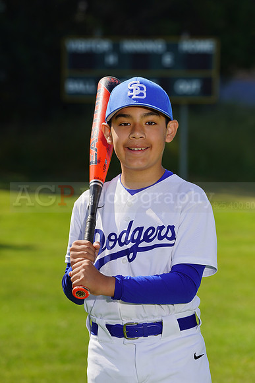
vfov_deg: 8.9
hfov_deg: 5.9
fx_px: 2463
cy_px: 192
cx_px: 128
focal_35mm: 232
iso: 100
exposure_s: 1/250
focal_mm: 232
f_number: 9
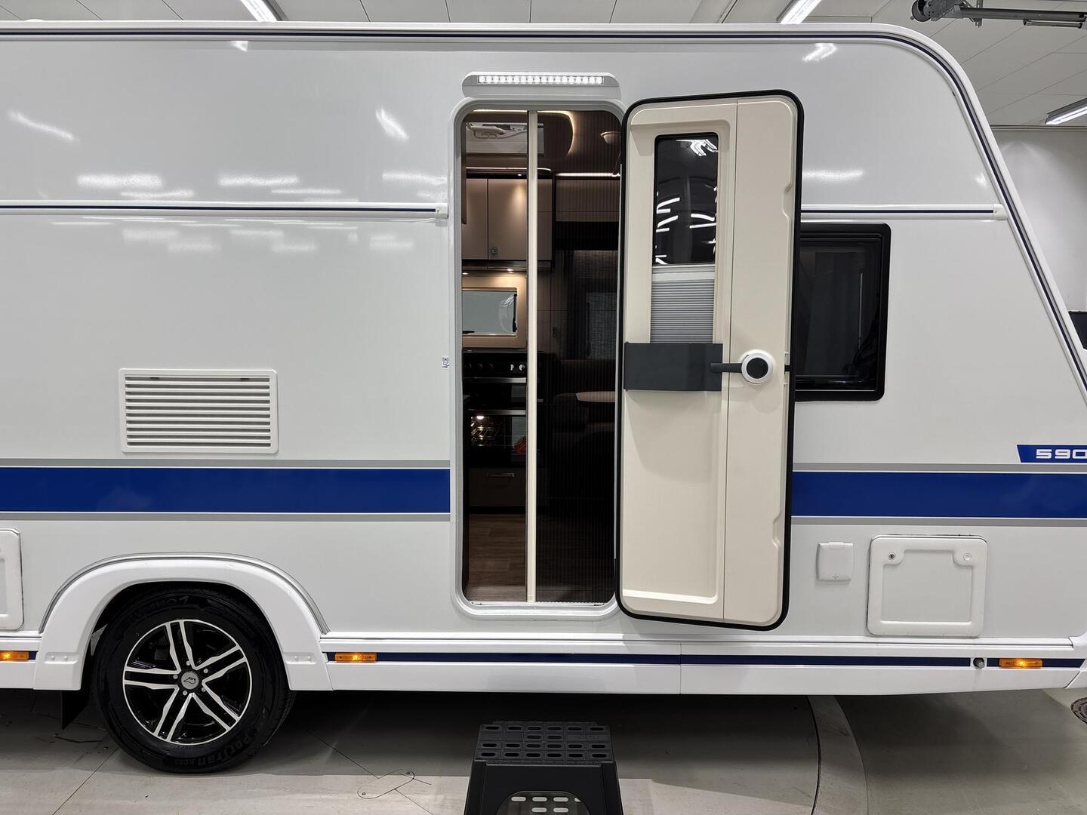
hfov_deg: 67.3
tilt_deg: -5.8
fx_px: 816
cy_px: 408
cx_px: 544
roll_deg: +0.2
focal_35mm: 26
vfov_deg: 53.1
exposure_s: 1/121
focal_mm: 5.96
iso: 50
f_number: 1.6
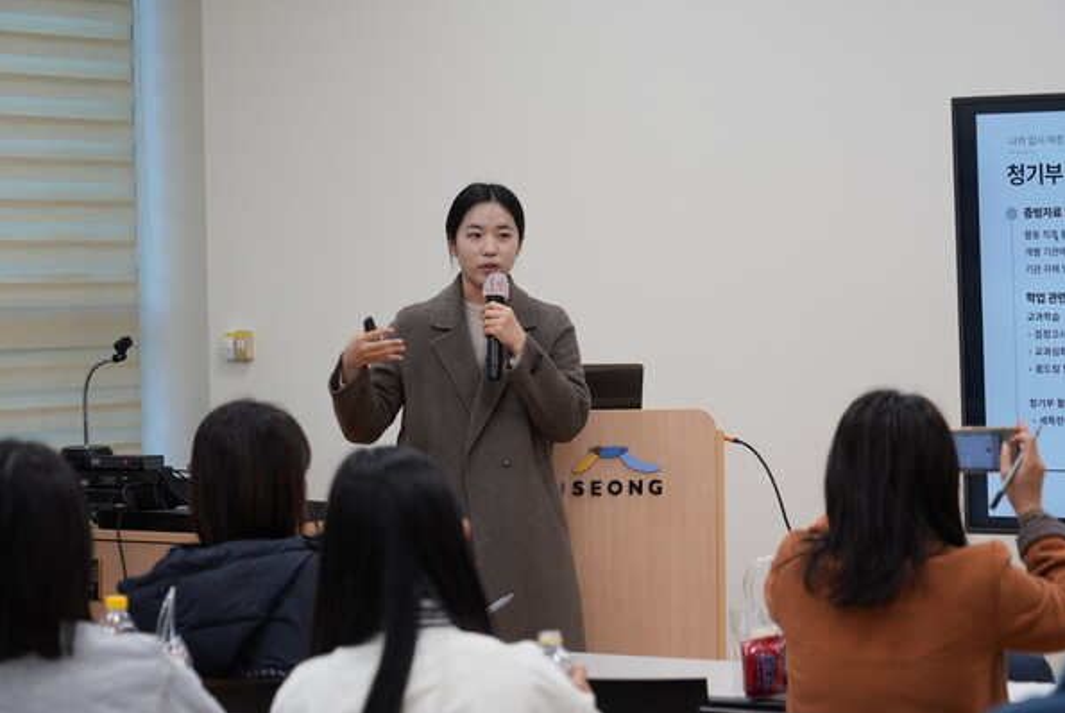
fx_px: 3435
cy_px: 356
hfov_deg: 17.6
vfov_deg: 11.8
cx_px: 535
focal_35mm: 116
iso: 400
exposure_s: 1/60
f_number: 6.3
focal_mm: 115
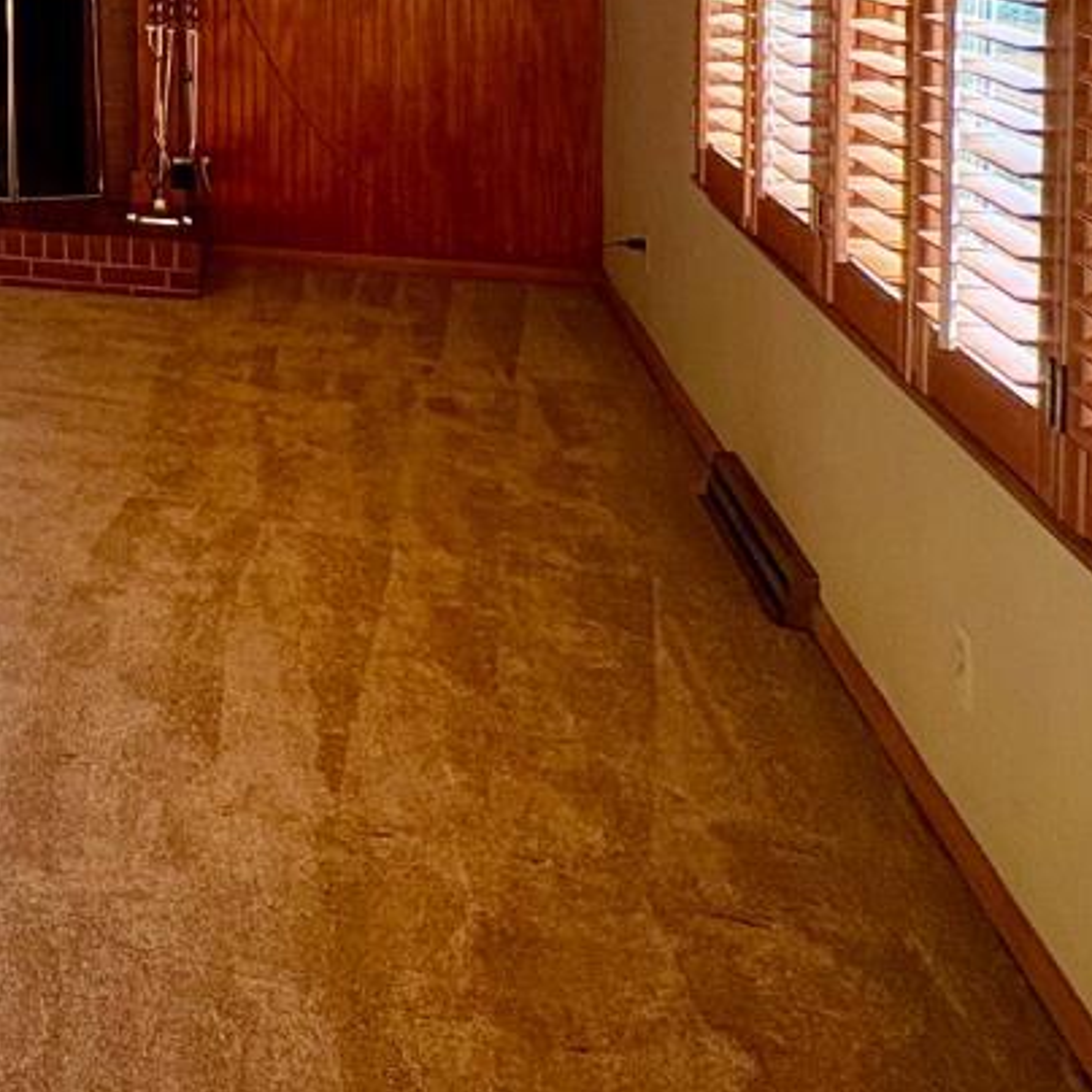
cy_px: -61
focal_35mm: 46
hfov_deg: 28.6
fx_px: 1642
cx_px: -397
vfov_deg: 33.0
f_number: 2.2
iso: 200
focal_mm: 2.22
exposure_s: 1/99
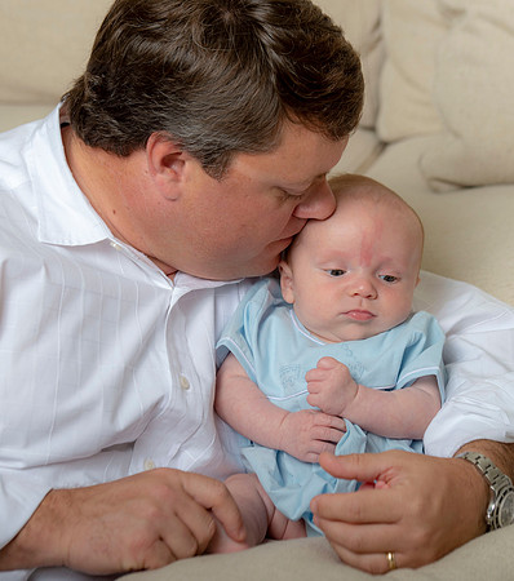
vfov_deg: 12.2
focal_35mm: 151
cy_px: 290
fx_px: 2715
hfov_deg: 10.8
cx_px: 286
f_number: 5.6
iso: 250
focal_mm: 112
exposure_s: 1/200
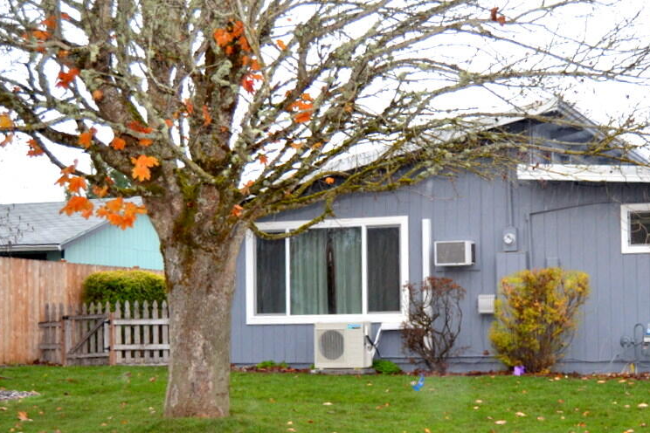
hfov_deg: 32.5
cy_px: 279
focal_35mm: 61
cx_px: 449
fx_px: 1101
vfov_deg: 22.2
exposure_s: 1/125
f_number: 4
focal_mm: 28
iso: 280
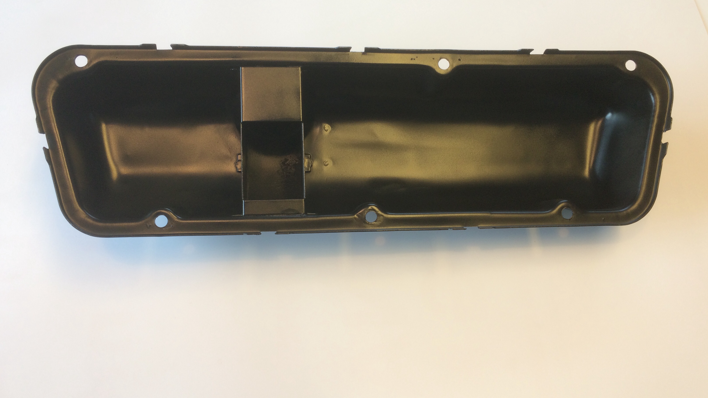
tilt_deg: -63.3
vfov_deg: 36.6
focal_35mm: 32
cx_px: 354
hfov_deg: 61.0
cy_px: 173
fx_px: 601
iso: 40
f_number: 2.2
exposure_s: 1/50
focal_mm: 4.15
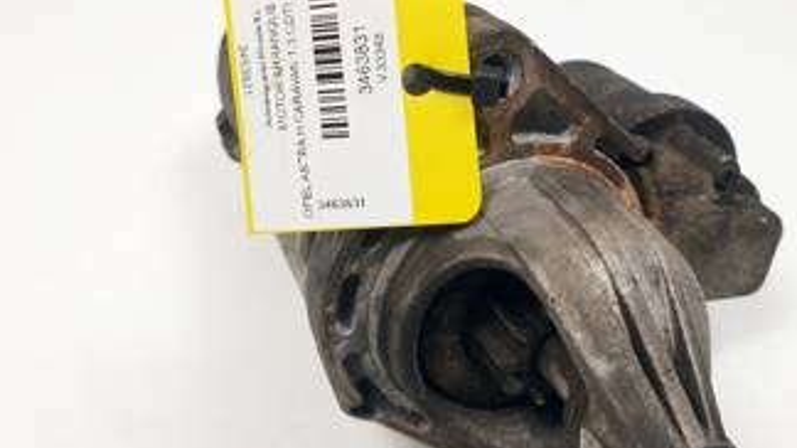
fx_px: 739
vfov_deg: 33.6
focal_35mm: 35
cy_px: 187
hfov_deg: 56.1
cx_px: 487
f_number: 2.4
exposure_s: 1/227
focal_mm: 4.3
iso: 50
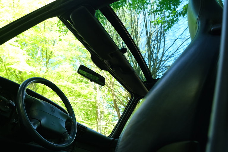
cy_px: 76
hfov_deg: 67.4
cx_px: 114
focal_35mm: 27
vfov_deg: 47.9
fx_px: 171
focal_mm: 18
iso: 2000
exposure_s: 1/100
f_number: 4.5
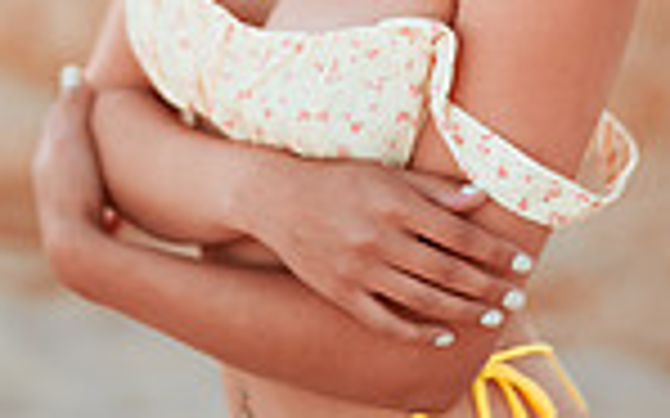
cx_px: 364
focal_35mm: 179
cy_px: -180
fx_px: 3267
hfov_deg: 11.7
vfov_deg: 7.2
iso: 100
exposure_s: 1/800
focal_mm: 58
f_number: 1.4
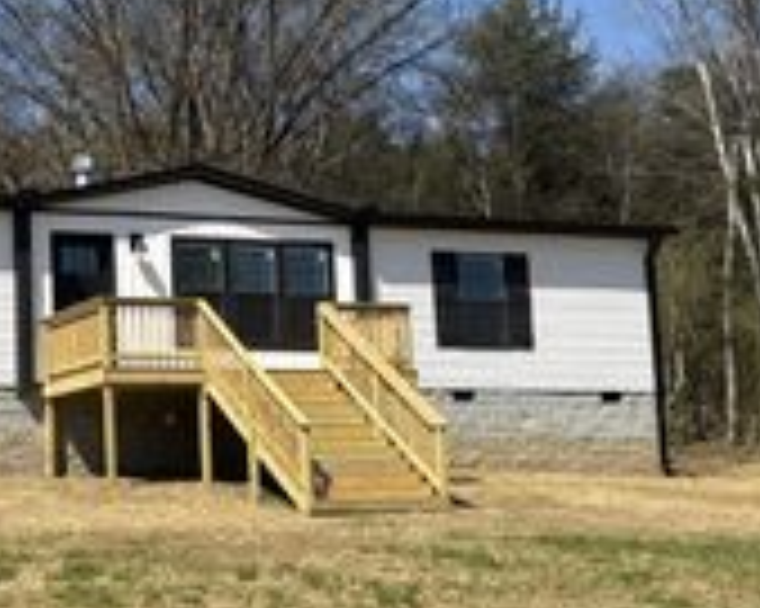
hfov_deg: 24.8
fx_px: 1686
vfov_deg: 20.4
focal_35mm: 75
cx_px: 103
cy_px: 277
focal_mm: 5.96
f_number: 1.6
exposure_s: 1/4065
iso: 50
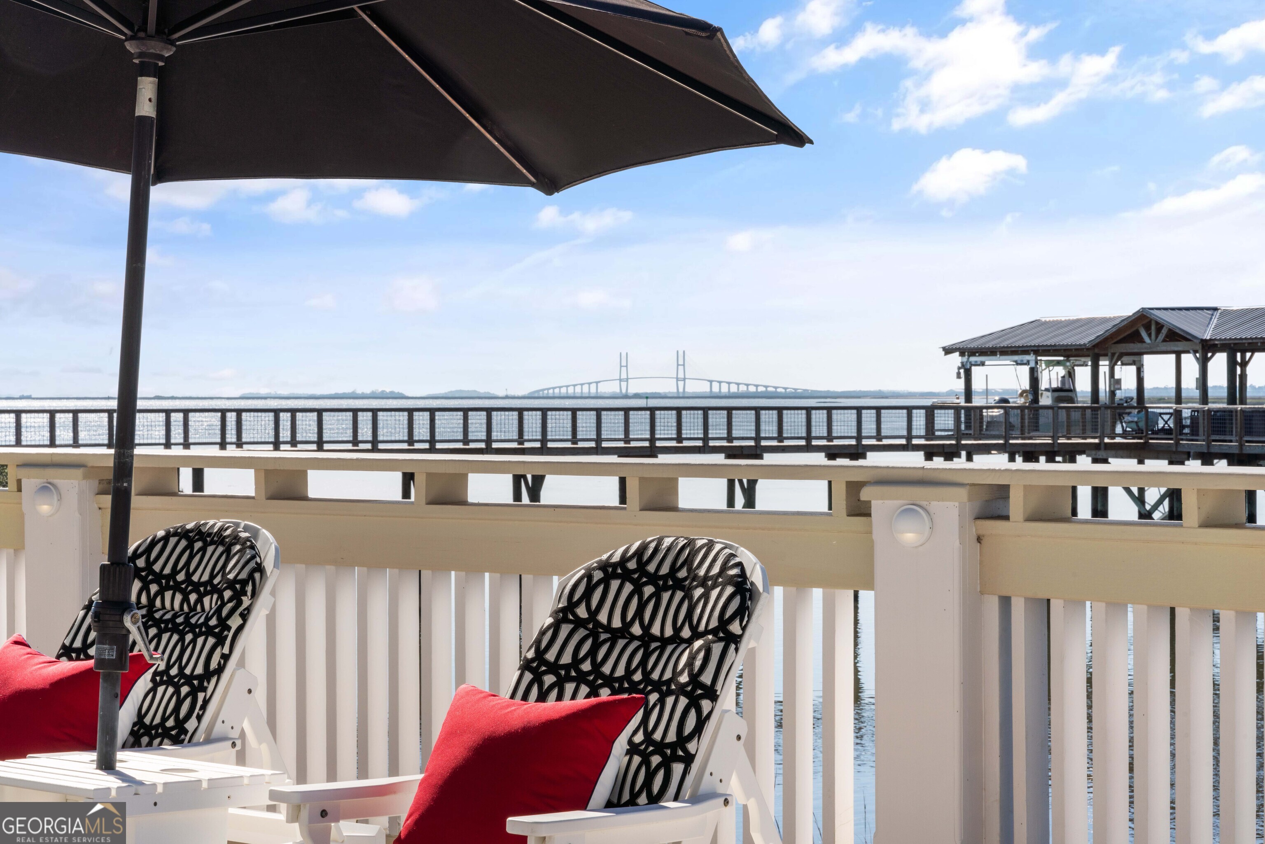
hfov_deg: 27.0
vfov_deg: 18.2
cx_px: 632
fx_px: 2636
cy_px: 422
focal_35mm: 75
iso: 100
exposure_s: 1/160
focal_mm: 75
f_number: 22
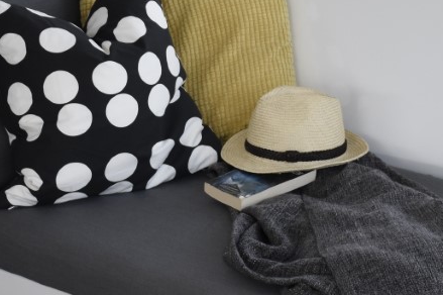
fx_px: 1291
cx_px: 255
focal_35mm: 105
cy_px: 112
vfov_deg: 13.0
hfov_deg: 19.5
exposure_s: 1/1000
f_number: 4.5
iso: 500
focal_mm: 24
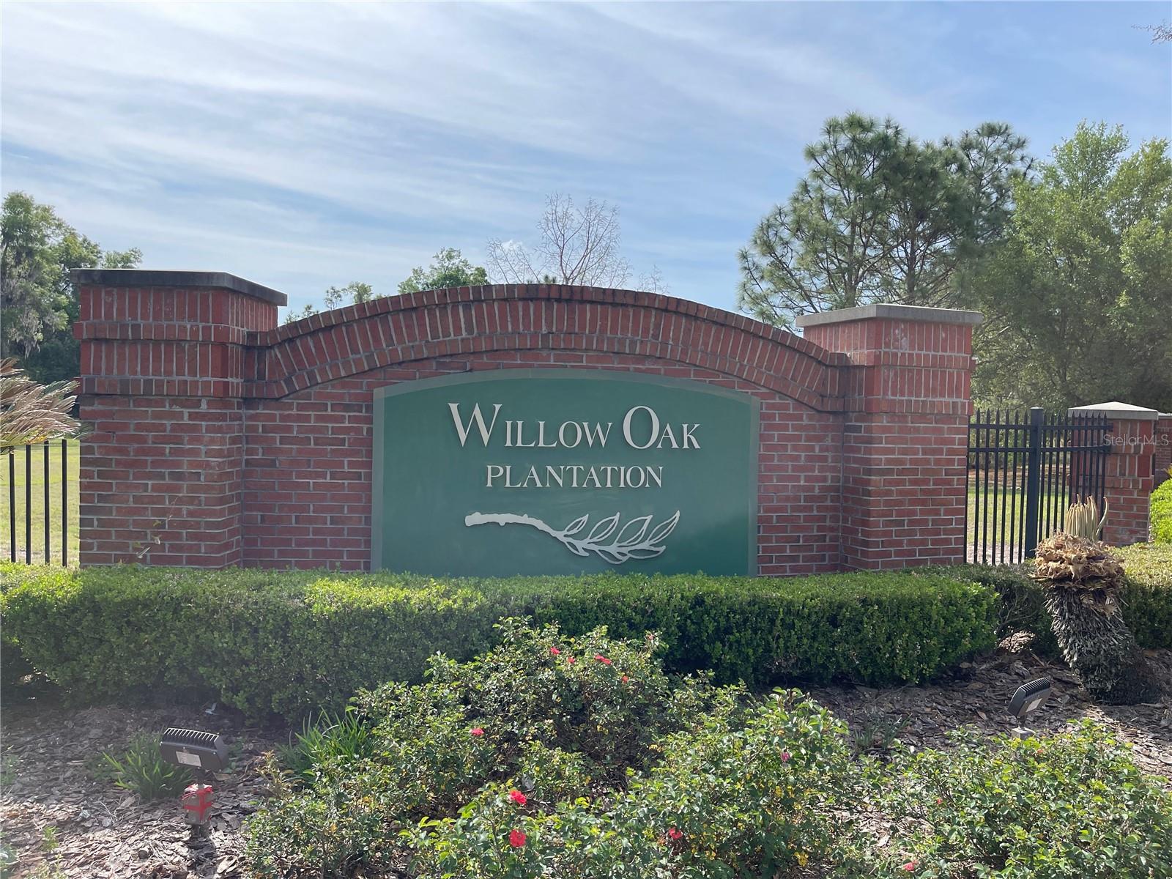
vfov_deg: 54.9
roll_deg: -1.0
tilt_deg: -2.1
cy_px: 440
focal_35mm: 25
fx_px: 846
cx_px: 586
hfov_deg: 69.4
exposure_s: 1/3788
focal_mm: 5.1
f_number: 1.6
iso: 32
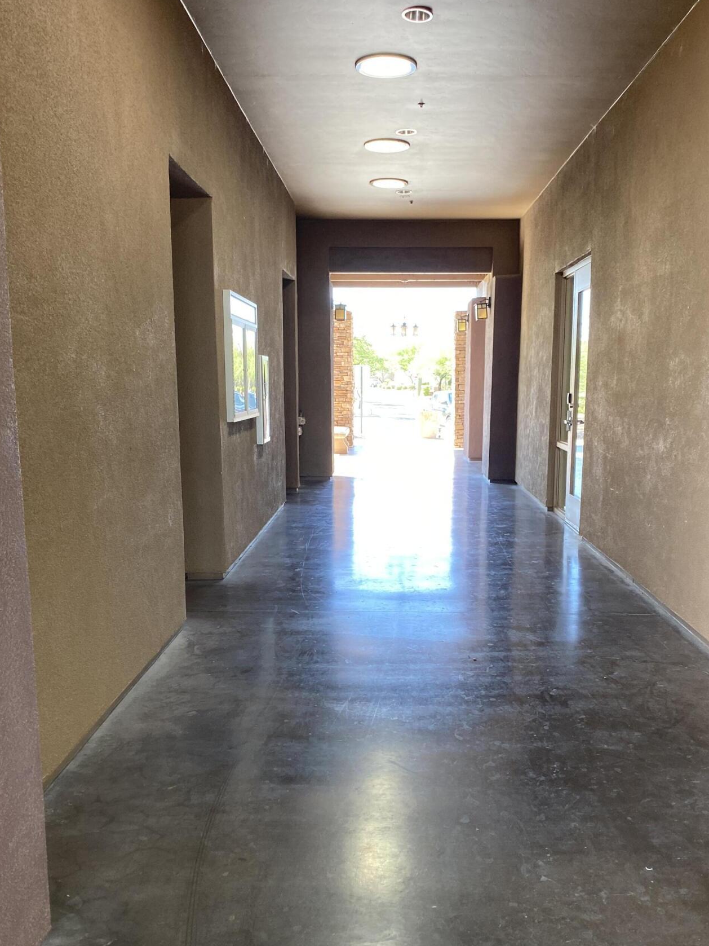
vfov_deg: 58.2
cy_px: 531
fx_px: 846
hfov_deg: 45.4
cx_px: 375
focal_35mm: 31
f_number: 1.8
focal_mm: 4.25
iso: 100
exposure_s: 1/121
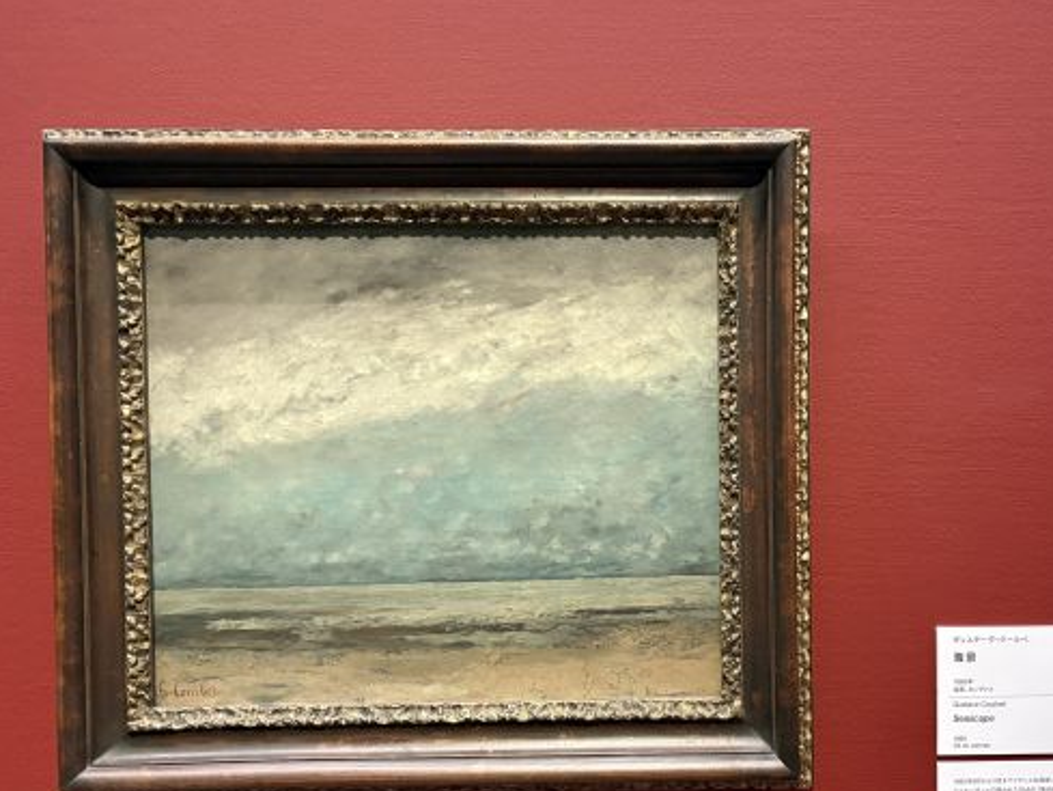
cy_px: 476
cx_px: 668
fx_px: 1035
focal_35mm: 34
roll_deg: +0.7
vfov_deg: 41.6
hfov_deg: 53.3
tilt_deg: -0.2
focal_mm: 5.96
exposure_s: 1/46
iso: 500
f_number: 1.6
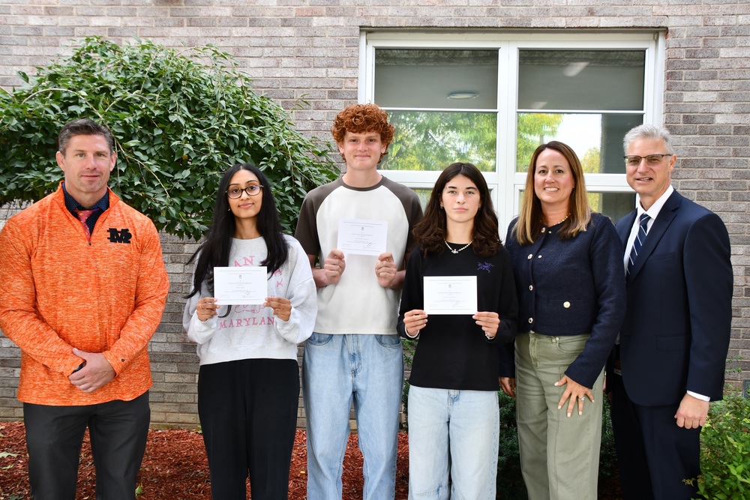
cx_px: 375
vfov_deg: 40.0
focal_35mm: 33
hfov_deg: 57.2
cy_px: 250
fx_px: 688
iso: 400
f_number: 5
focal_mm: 22
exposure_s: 1/250
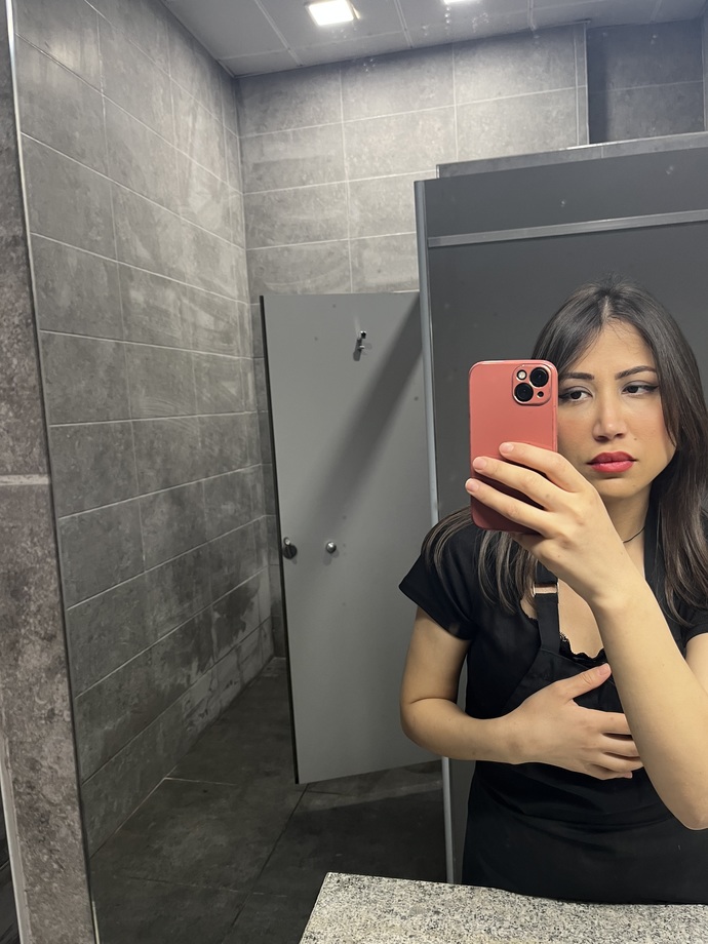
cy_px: 472
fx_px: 709
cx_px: 354
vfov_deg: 67.3
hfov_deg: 53.1
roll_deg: +4.1
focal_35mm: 26
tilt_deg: -5.7
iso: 125
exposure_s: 1/50
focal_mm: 5.1
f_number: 1.6
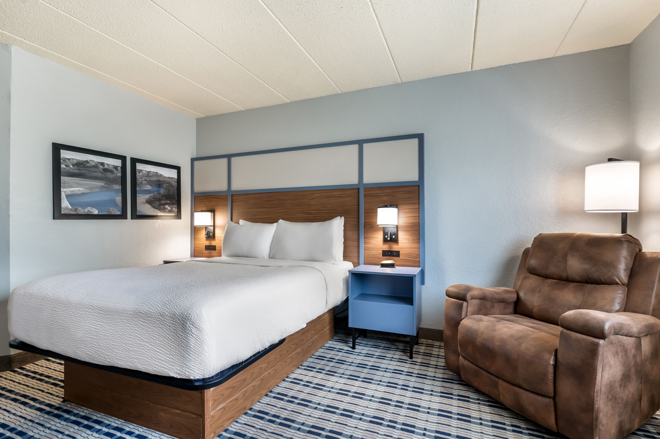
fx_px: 302
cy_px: 220
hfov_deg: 95.0
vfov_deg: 72.0
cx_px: 330
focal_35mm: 16
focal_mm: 16.5
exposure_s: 1/2
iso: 400
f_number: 8
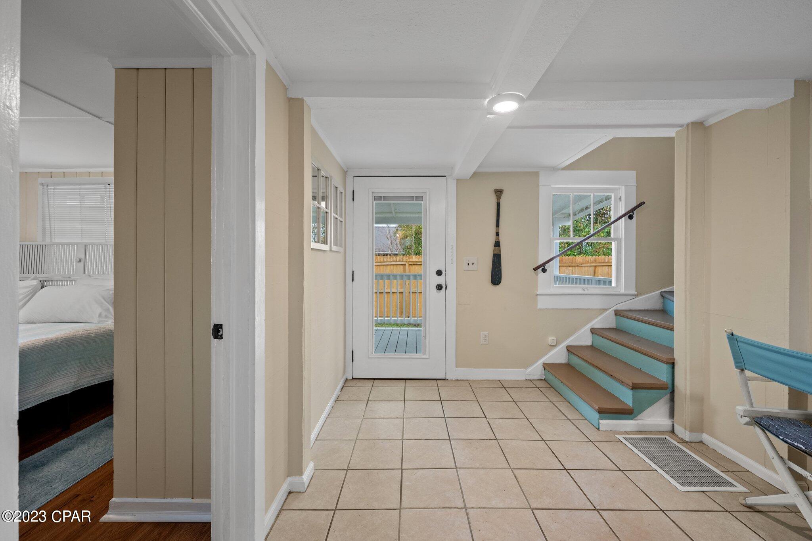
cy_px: 270
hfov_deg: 100.4
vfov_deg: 77.3
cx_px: 406
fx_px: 338
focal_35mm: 15
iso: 500
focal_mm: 15
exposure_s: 1/3
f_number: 9
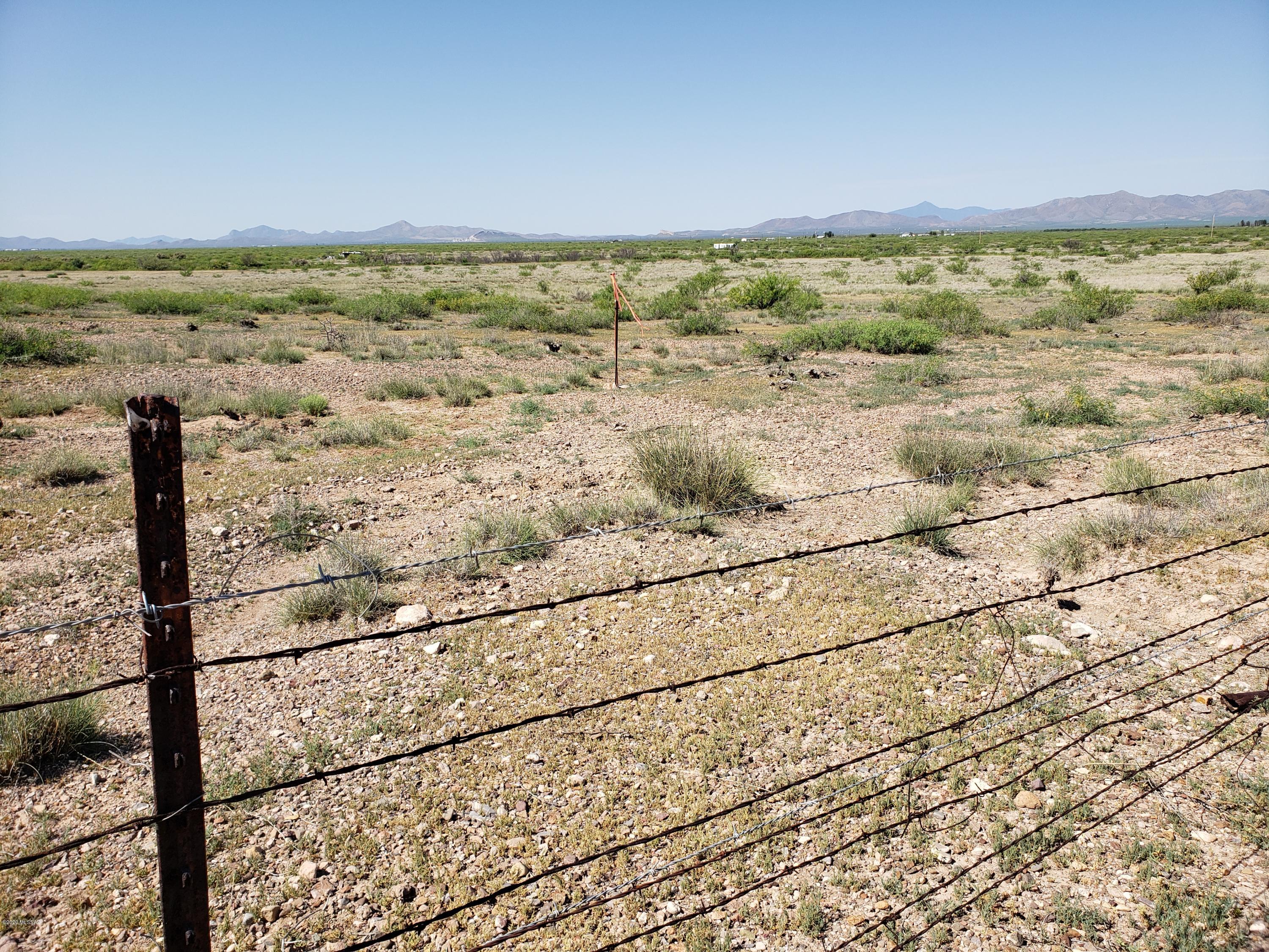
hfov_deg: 67.3
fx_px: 953
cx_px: 634
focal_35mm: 26
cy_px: 476
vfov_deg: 53.1
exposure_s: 1/1319
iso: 50
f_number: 2.4
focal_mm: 4.3
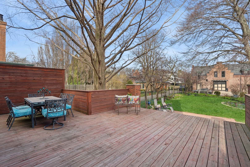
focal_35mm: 16
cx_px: 125
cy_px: 84
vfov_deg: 73.7
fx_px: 111
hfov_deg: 96.7
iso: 320
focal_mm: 16
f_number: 8
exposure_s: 1/125
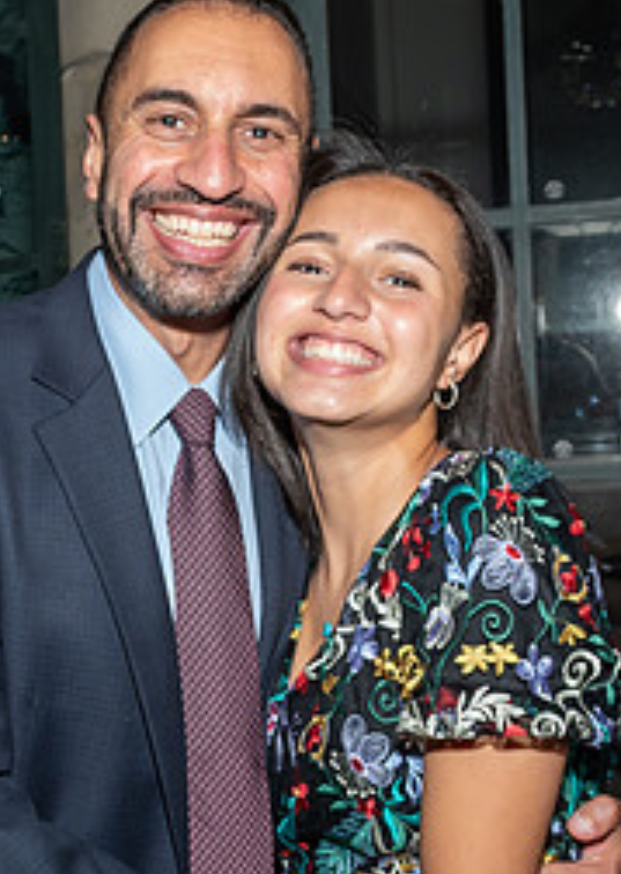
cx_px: -36
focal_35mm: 78
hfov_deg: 17.7
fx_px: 1933
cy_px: 540
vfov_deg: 25.4
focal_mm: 17
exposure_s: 1/250
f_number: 5.6
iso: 500
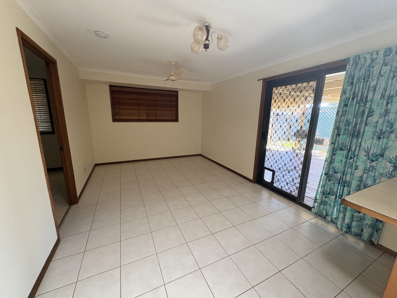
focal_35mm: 14
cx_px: 198
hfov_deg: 102.1
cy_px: 149
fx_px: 161
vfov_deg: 85.7
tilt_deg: -14.4
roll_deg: -1.7
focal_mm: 2.22
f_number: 2.2
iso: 250
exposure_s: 1/100
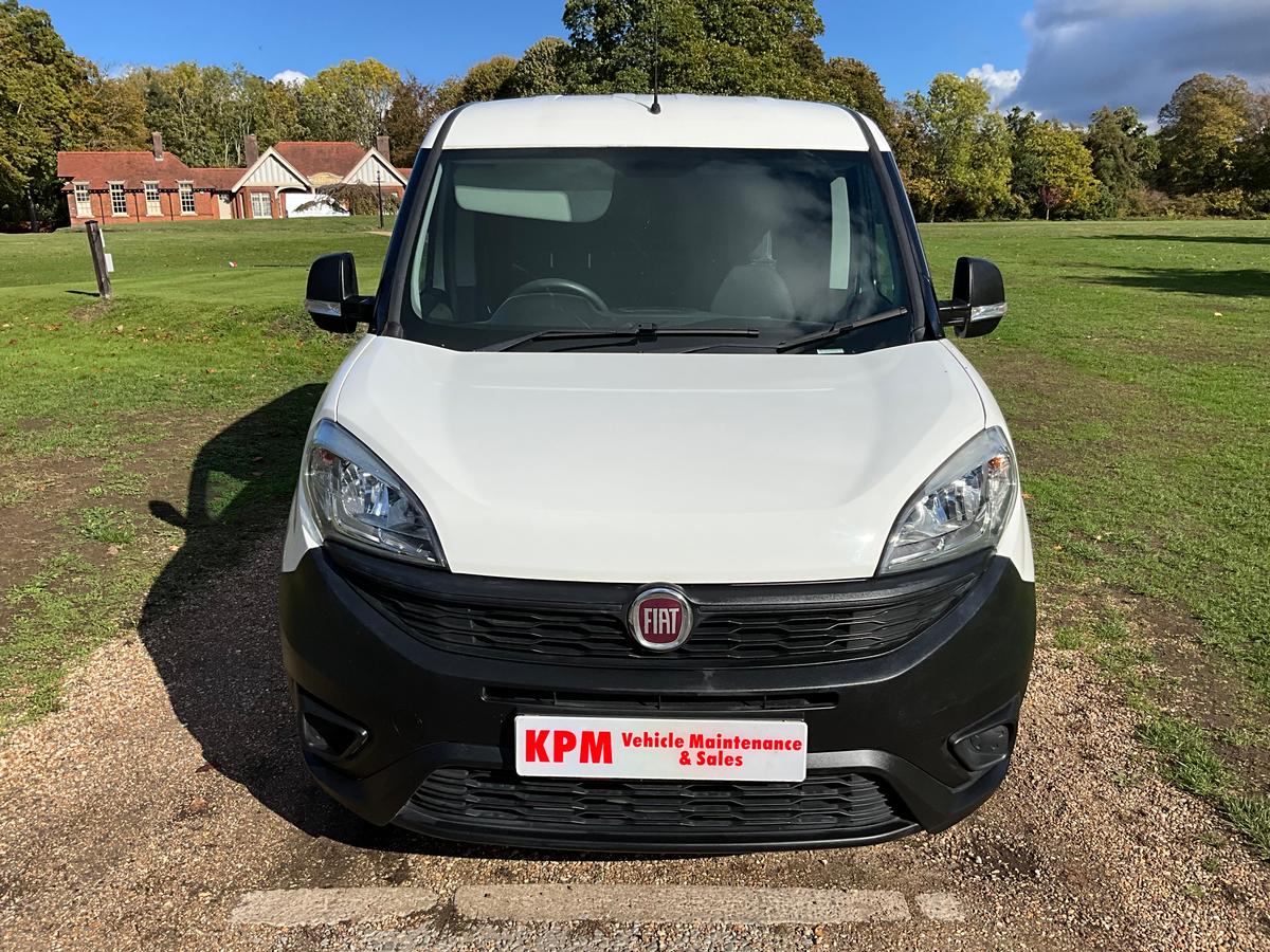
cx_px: 635
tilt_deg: -12.5
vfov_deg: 48.2
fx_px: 1064
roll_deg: +1.1
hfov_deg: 61.7
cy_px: 476
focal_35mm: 29
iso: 25
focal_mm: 3
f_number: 1.8
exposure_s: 1/4065
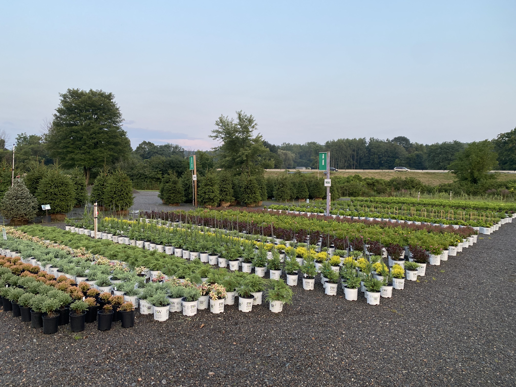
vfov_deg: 53.1
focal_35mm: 26
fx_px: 388
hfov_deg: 67.3
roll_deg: -1.3
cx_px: 258
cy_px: 194
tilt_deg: -2.2
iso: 40
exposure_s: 1/122
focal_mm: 4.25
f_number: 1.8
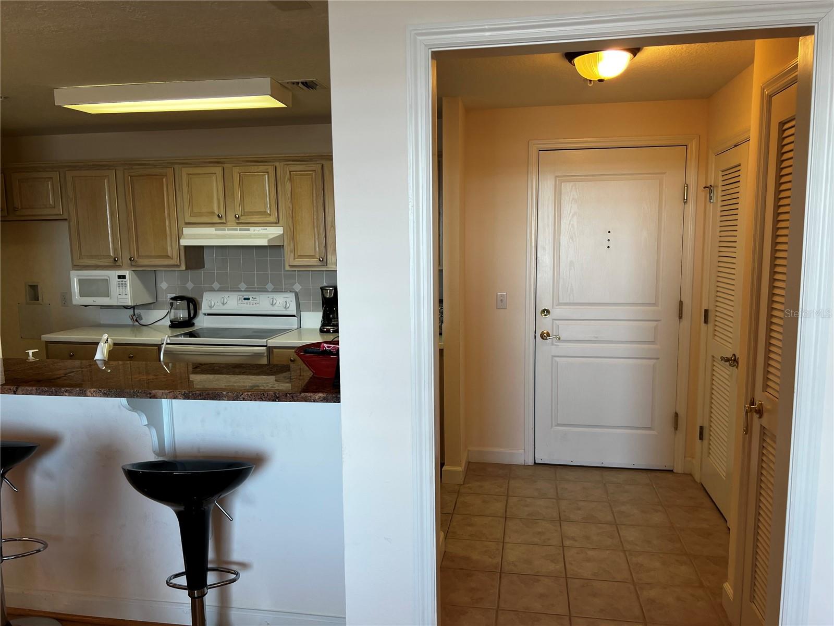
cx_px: 417
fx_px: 626
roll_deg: +0.6
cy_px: 313
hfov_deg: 67.3
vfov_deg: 53.1
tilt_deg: -7.0
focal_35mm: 26
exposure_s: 1/120
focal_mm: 5.7
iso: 50
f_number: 1.5
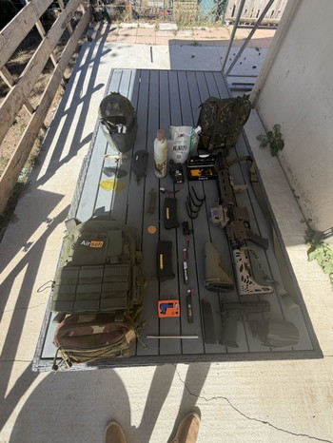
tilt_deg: -62.8
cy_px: 222
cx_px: 166
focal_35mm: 14
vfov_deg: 102.0
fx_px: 179
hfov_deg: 85.7
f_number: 2.2
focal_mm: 2.22
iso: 40
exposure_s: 1/596
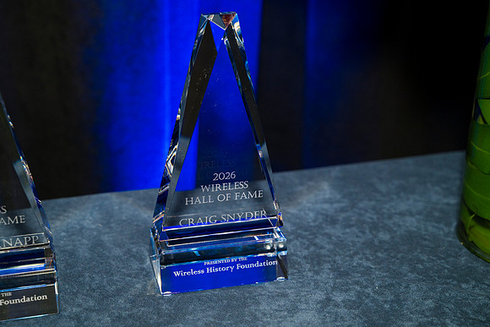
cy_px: 164
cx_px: 245
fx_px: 858
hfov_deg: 31.9
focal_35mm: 63
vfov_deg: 21.6
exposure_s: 1/125
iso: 800
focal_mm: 63
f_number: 4
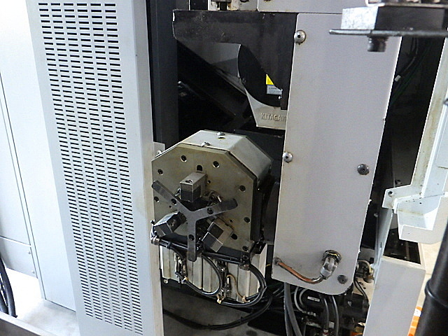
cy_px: 168
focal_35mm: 28
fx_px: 362
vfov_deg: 49.7
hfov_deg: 63.4
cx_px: 224
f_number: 3.5
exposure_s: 1/45
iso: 1600
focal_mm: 5
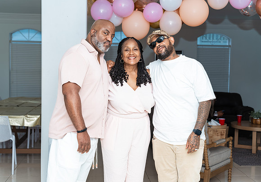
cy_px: 93
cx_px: 122
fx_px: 354
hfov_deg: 40.5
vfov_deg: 28.7
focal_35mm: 48
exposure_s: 1/250
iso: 800
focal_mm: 46
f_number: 3.5
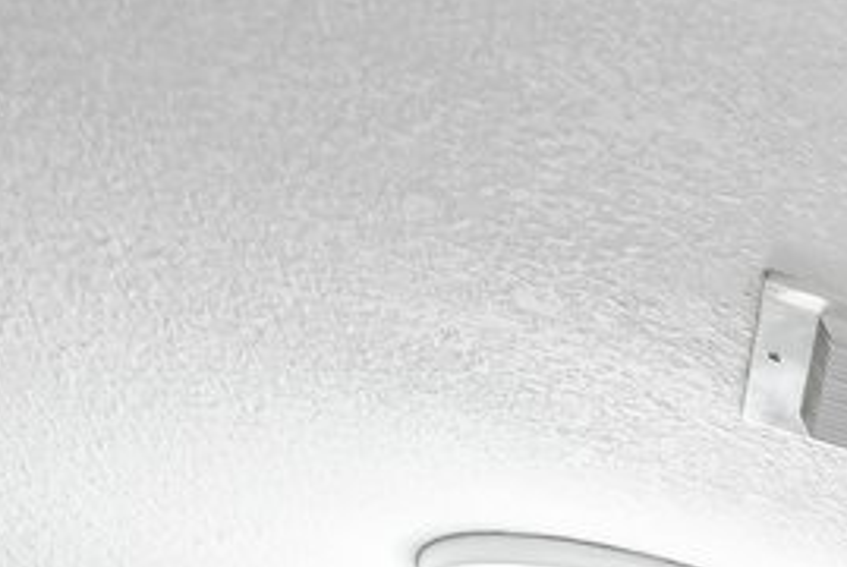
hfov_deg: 8.9
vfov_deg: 8.5
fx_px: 2685
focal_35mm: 114
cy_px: 2014
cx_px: 3155
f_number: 8
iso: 800
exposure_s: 1/15
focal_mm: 15
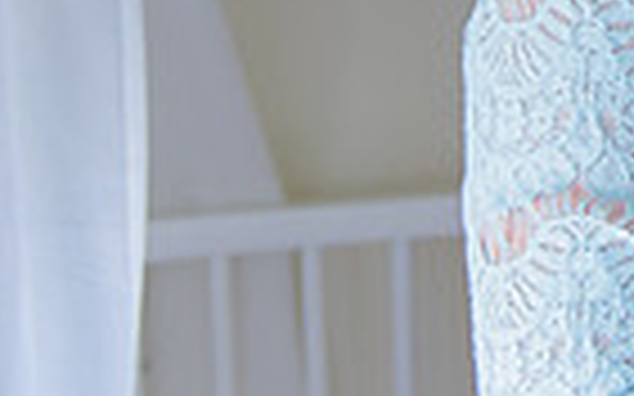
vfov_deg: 8.6
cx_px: 1052
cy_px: -313
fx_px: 2539
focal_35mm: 147
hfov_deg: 13.2
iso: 1600
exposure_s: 1/160
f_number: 3.2
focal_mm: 35
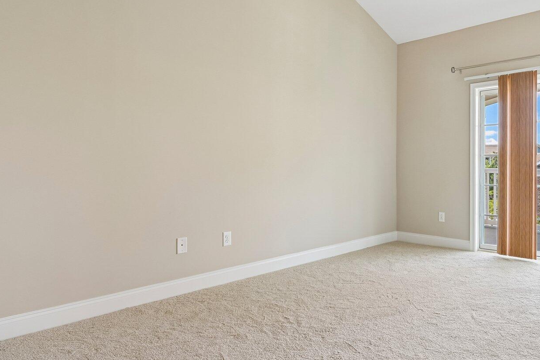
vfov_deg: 49.8
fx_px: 387
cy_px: 176
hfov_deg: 68.0
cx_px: 356
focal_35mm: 26
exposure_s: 1/15
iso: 140
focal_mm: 15.5
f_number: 8
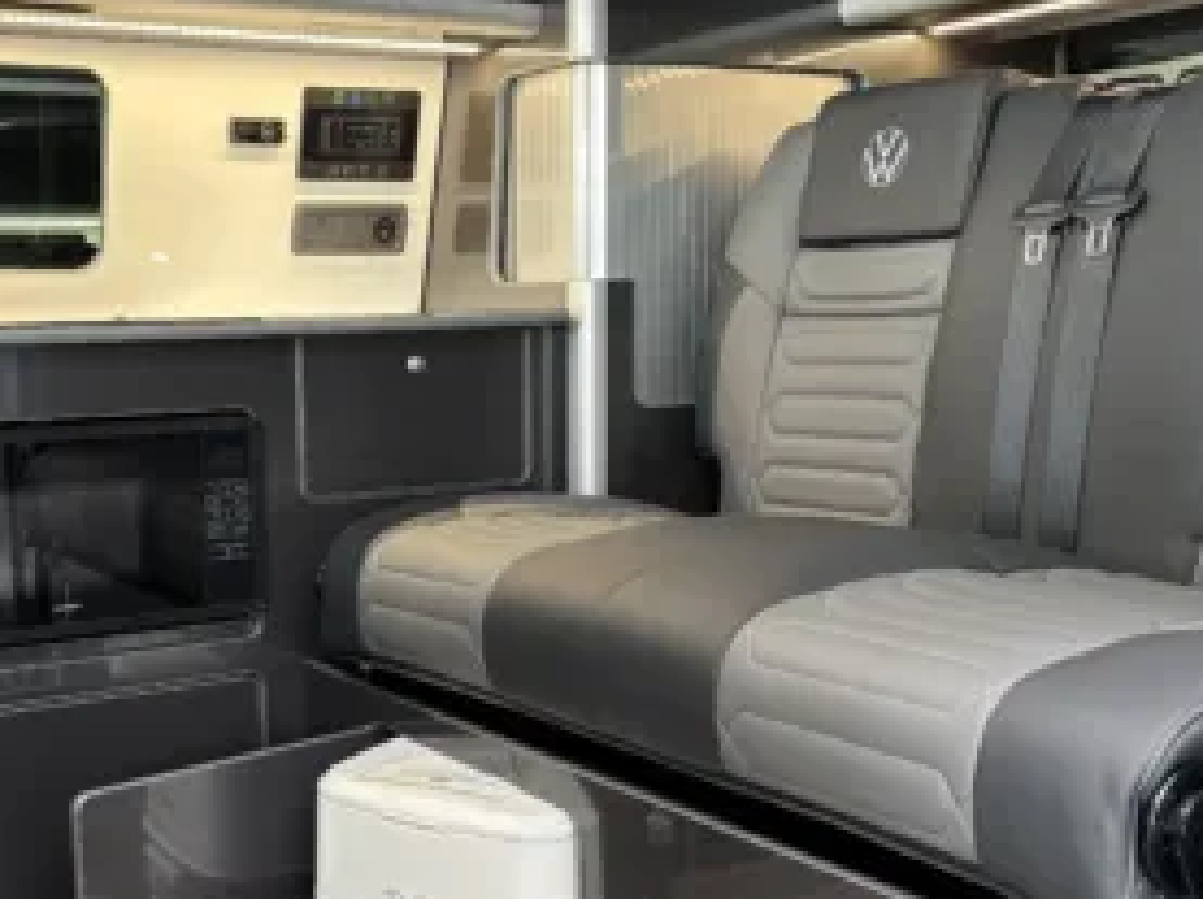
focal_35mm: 47
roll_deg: +0.9
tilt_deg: -6.8
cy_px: 493
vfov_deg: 30.8
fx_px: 1631
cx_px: 321
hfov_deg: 39.5
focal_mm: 5.96
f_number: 1.6
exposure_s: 1/50
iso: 200
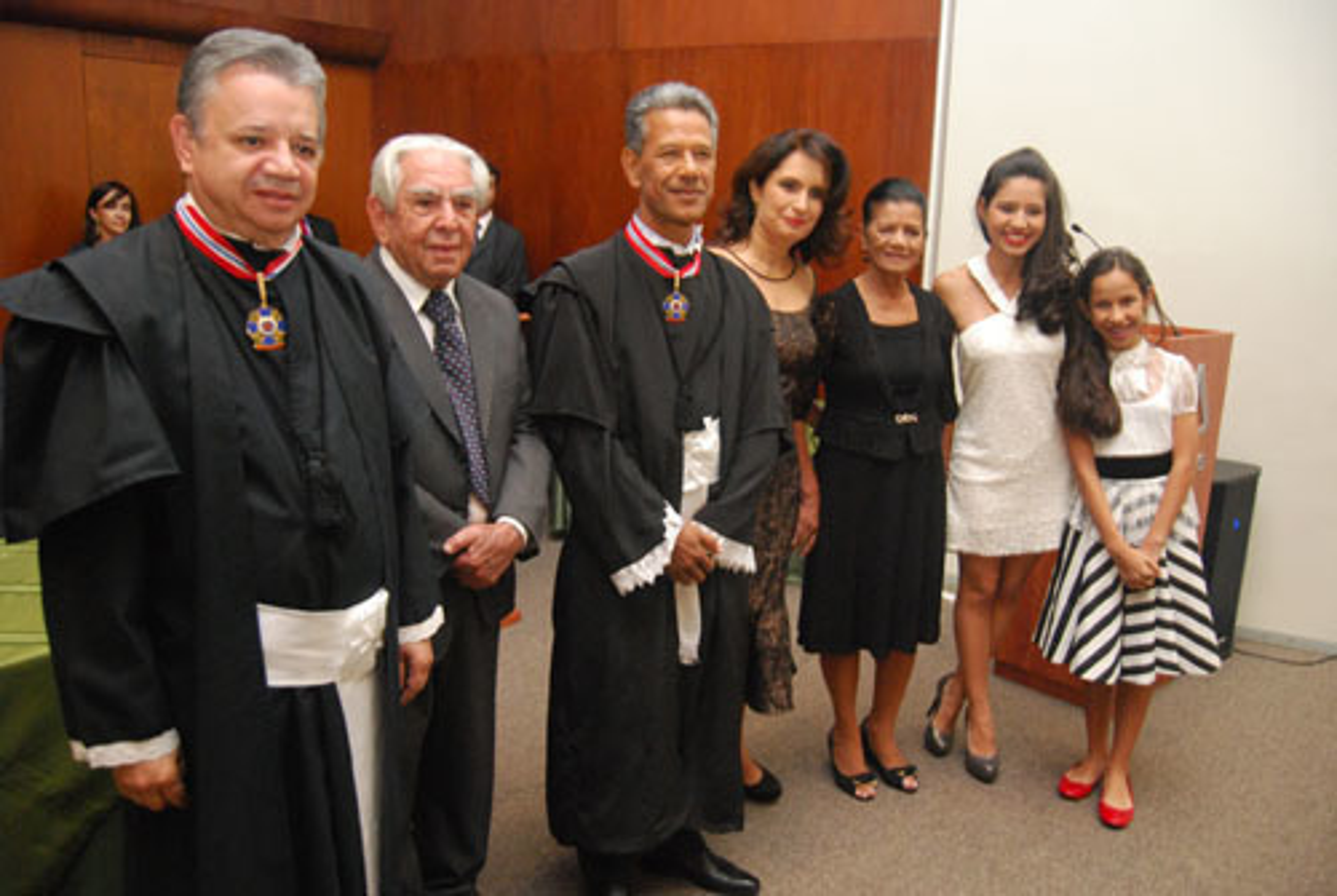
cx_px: 668
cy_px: 448
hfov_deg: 67.3
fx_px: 1004
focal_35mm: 27
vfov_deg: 48.1
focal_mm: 18
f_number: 3.5
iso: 1600
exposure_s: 1/30
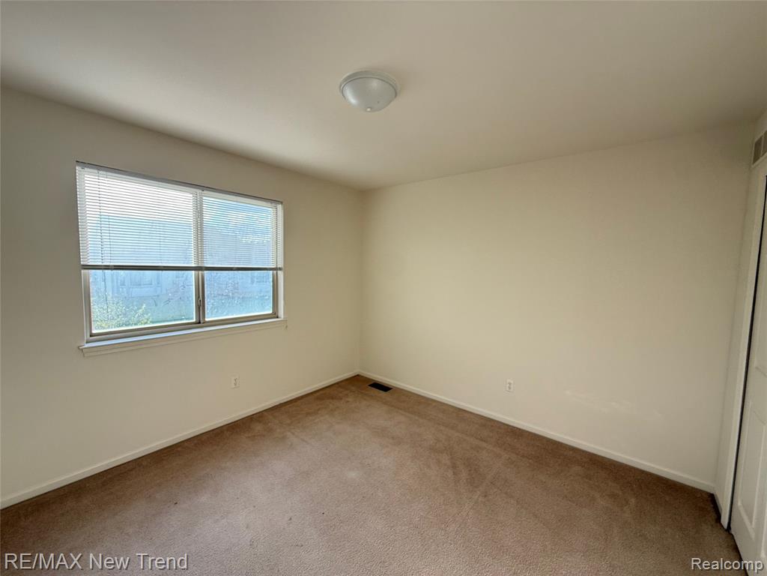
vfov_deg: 85.7
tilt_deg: -3.0
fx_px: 310
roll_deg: -1.4
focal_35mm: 14
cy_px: 288
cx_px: 384
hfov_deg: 102.1
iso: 64
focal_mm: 2.22
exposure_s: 1/135
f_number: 2.2
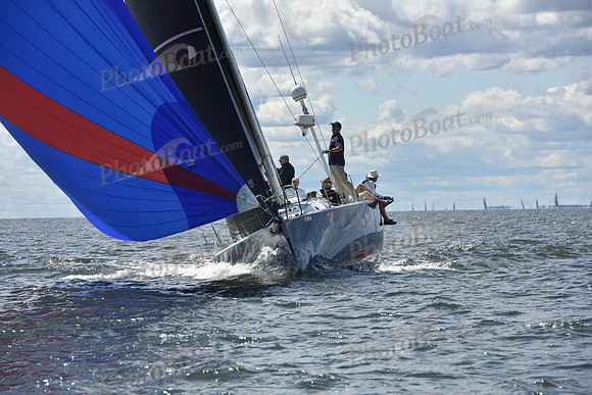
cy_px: 198
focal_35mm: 200
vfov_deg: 6.9
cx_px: 296
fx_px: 3290
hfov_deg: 10.3
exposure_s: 1/800
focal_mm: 200
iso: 250
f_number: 10
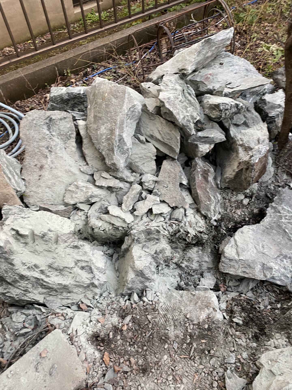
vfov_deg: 67.3
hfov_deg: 53.1
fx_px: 292
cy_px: 195
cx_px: 146
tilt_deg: -49.2
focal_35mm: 26
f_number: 1.8
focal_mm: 4.25
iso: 125
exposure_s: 1/89
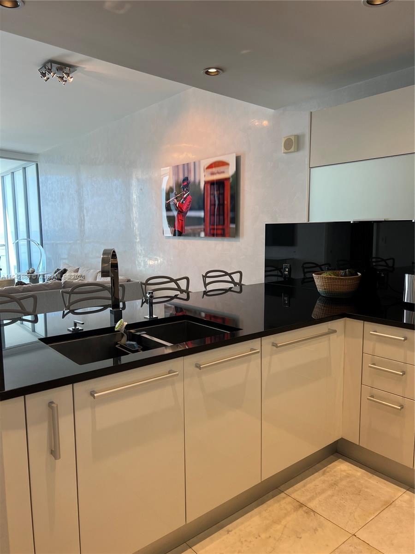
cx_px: 208
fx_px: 416
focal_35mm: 26
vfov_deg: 67.3
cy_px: 277
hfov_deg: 53.1
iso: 40
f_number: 1.5
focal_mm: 5.7
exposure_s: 1/120
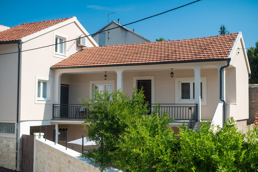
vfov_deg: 27.0
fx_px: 358
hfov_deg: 39.6
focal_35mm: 50
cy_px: 86
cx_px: 129
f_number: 2.5
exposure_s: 1/8000
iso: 200
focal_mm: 50
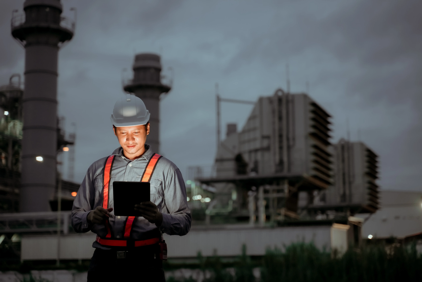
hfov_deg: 27.0
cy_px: 141
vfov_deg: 18.2
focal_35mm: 75
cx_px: 211
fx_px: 879
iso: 1000
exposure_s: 1/250
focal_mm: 75
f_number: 2.8
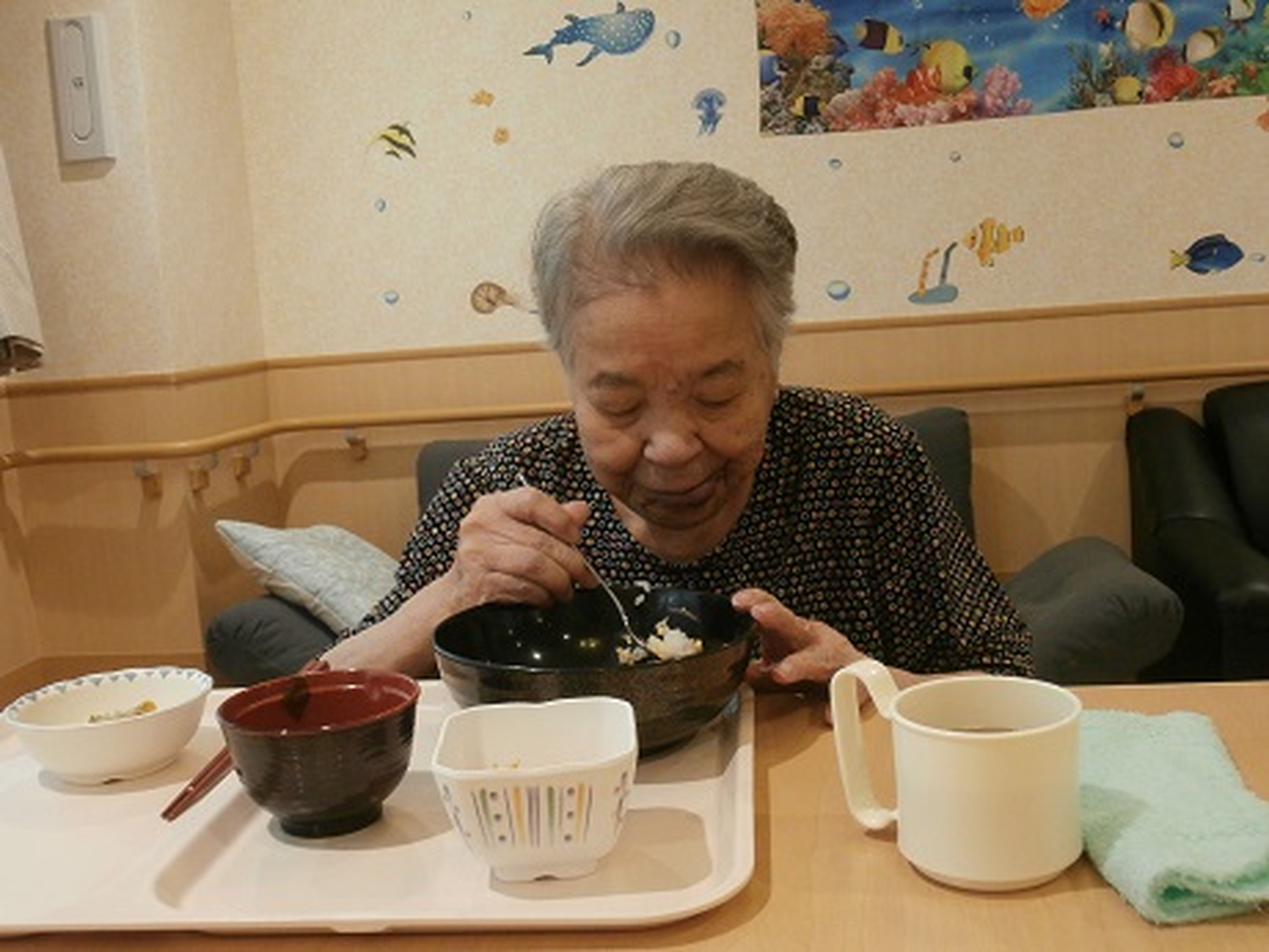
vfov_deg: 37.7
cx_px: 634
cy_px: 476
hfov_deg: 49.0
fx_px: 1393
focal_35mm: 38
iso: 400
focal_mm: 6.67
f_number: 3.9
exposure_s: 1/30
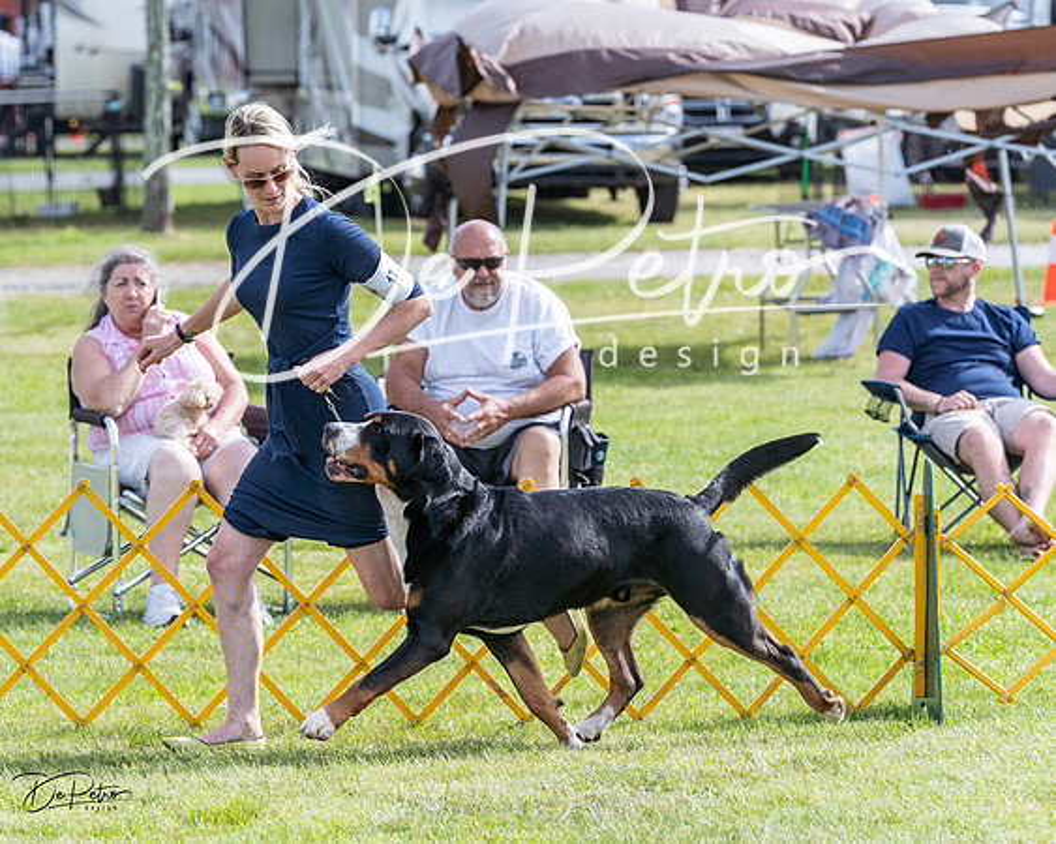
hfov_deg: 9.2
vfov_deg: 7.4
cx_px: 446
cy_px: 368
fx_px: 6555
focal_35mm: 210
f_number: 5.6
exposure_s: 1/1250
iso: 500
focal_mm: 165
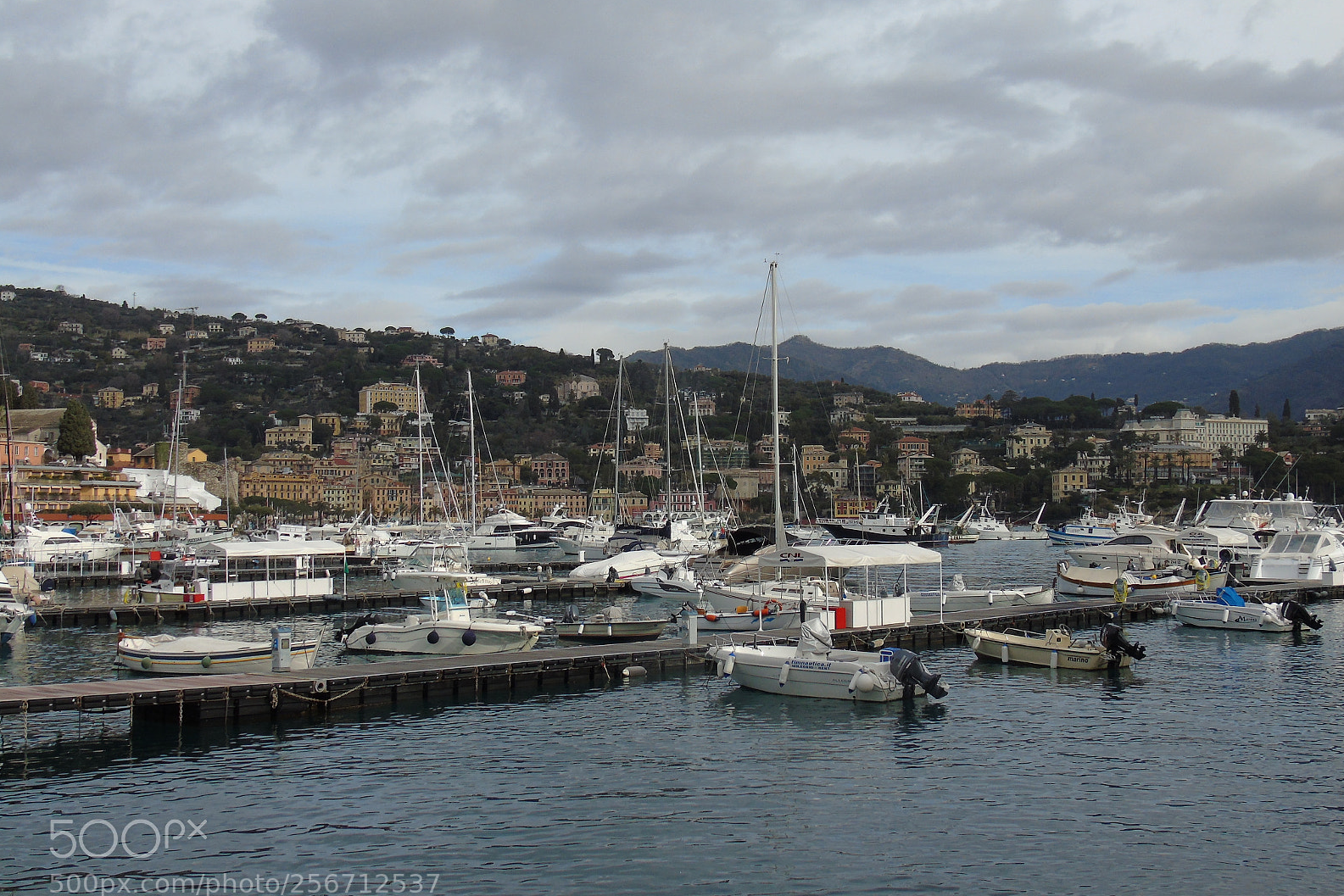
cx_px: 675
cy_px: 442
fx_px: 1568
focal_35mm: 42
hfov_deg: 46.4
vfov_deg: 31.9
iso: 80
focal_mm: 7.1
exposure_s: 1/800
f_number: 3.9
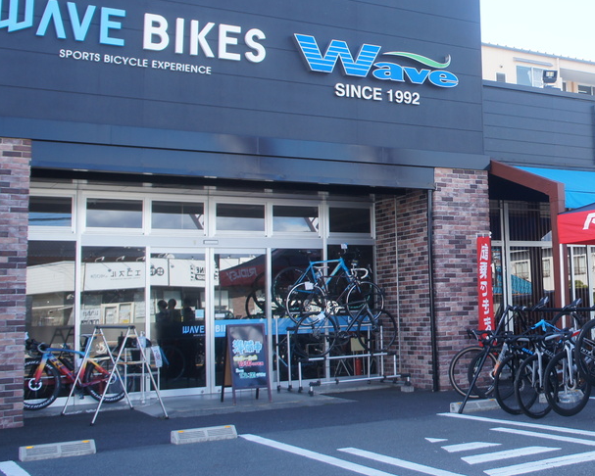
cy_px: 185
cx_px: 568
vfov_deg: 30.2
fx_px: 881
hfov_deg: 34.6
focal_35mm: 50
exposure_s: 1/320
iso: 200
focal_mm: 18
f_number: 4
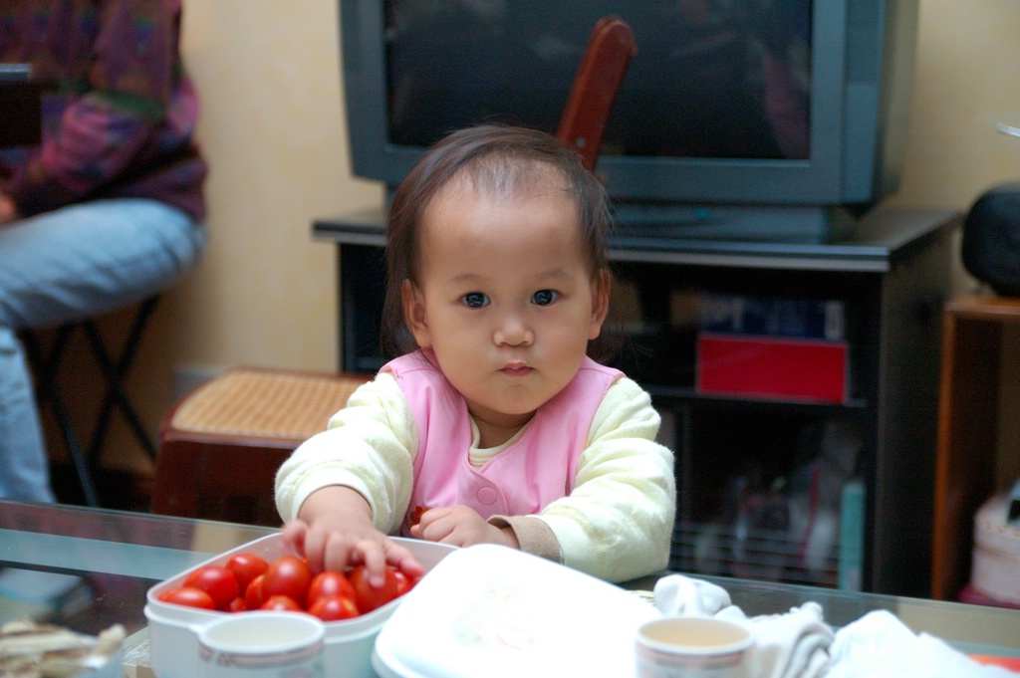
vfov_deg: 18.2
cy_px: 339
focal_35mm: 75
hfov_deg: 27.0
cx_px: 510
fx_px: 2123
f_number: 2.8
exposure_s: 1/20
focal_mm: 50
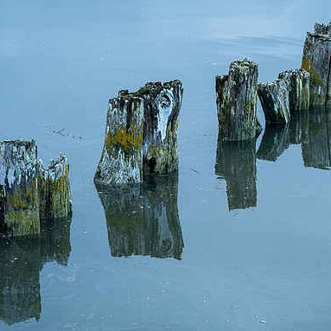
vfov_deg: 11.4
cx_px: 178
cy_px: 164
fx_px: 1655
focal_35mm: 153
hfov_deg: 11.4
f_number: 14
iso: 5000
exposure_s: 1/200
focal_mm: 110
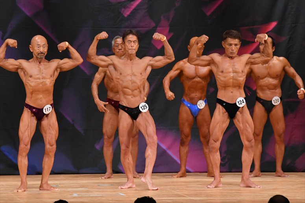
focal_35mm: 270
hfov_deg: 7.6
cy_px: 102
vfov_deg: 5.1
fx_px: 2286
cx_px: 152
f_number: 5.6
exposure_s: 1/400
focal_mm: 180
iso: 5000
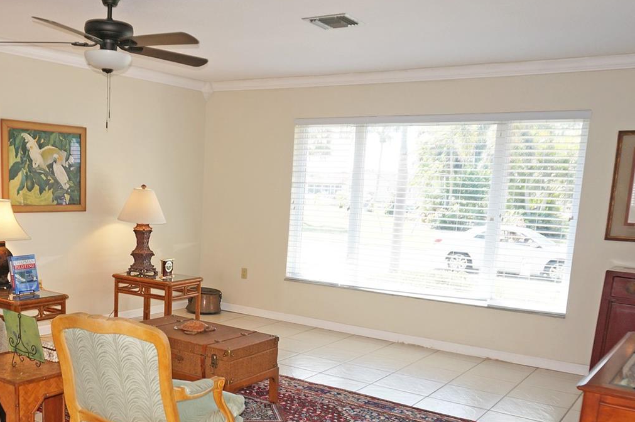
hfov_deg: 49.9
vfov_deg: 34.4
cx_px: 214
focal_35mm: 38
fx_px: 669
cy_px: 306
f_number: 4
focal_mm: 16
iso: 250
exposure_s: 1/160
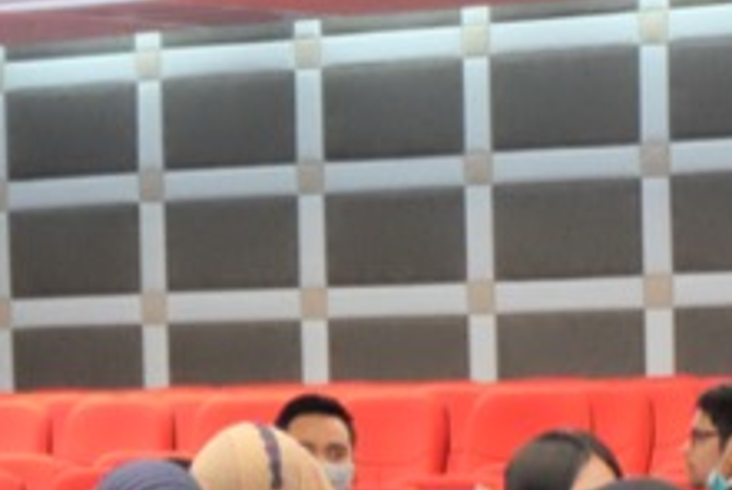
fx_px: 3970
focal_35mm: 195
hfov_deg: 10.5
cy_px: 680
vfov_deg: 7.0
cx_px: 43
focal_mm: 28.2
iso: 6400
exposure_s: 1/120
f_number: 4.5
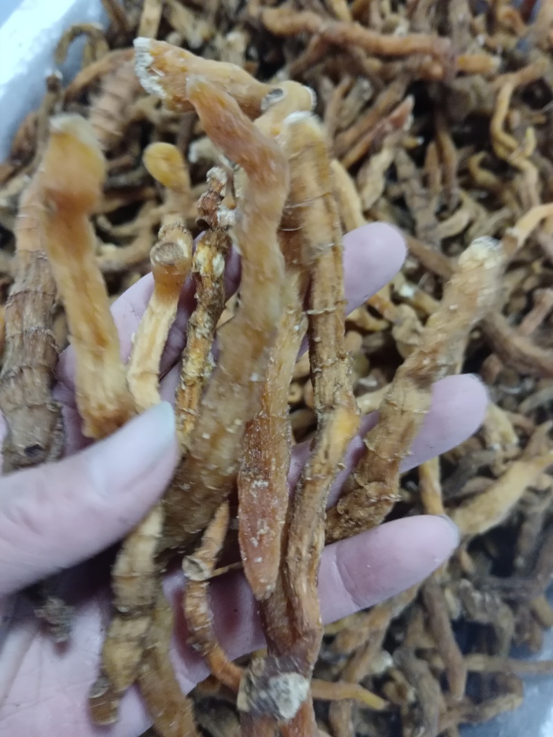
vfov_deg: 65.3
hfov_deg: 51.3
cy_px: 368
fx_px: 575
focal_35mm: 27
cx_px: 276
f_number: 1.8
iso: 2606
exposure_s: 1/20
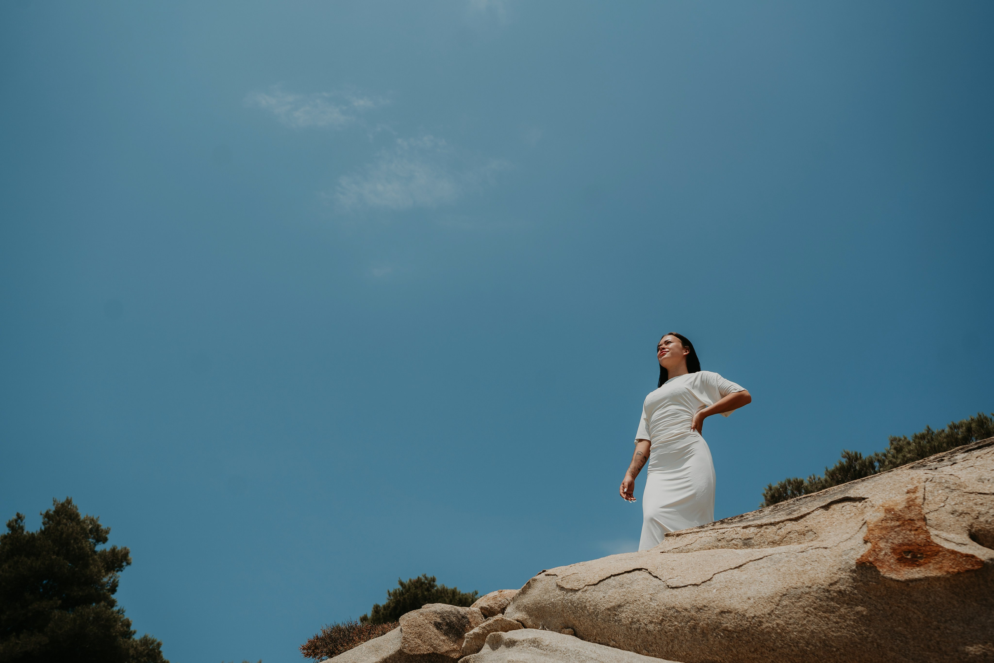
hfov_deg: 54.4
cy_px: 332
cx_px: 497
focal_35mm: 35
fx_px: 966
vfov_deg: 37.9
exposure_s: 1/1600
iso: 80
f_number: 4
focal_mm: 35
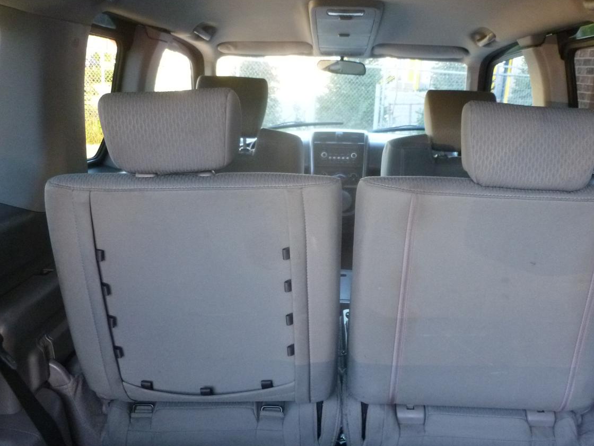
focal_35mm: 32
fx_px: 549
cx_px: 331
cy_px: 240
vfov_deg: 44.1
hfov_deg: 56.7
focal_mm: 5
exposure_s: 1/50
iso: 400
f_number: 3.3
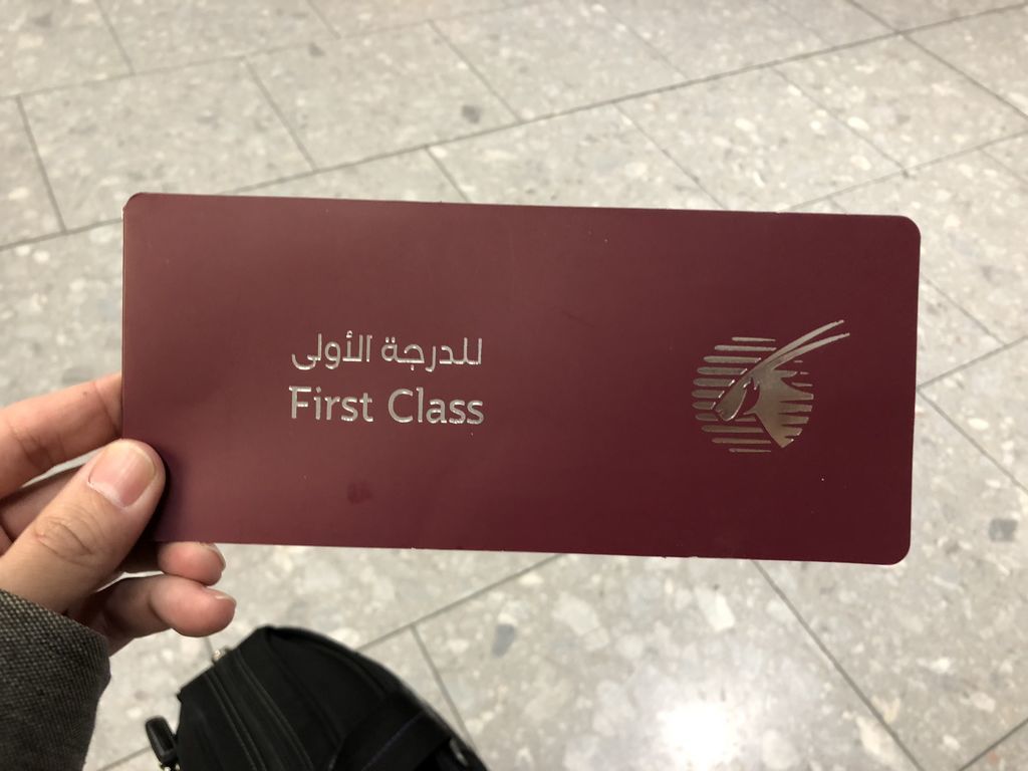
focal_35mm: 28
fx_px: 832
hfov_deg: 63.4
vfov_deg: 49.7
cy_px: 386
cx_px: 514
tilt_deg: -49.3
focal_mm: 3.99
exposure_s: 1/15
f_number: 1.8
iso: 50
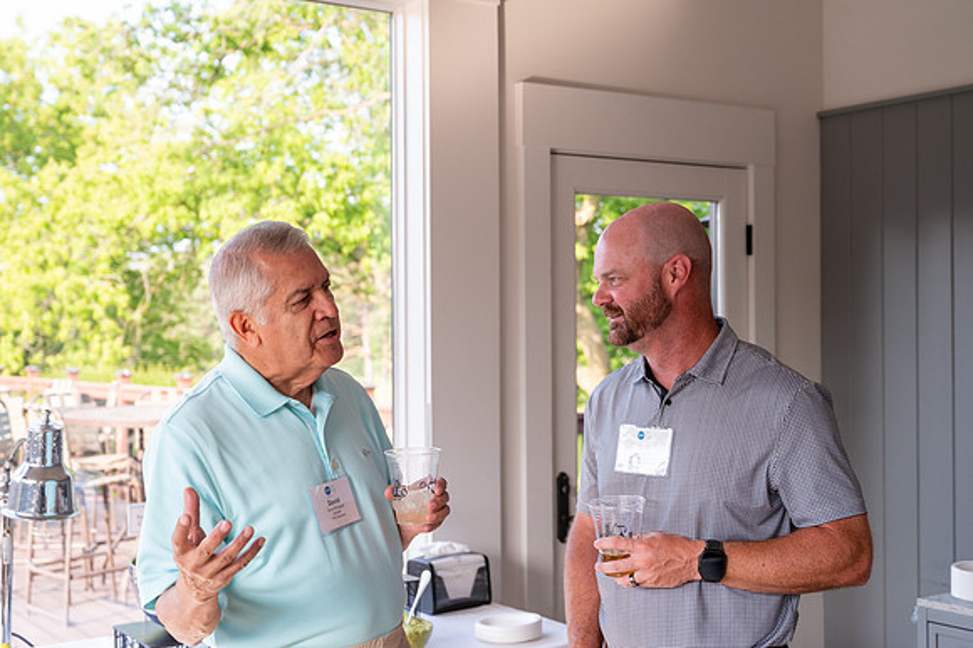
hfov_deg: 42.8
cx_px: 486
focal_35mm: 46
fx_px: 1243
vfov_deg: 29.2
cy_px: 324
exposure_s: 1/250
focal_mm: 46
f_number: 4.5
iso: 640
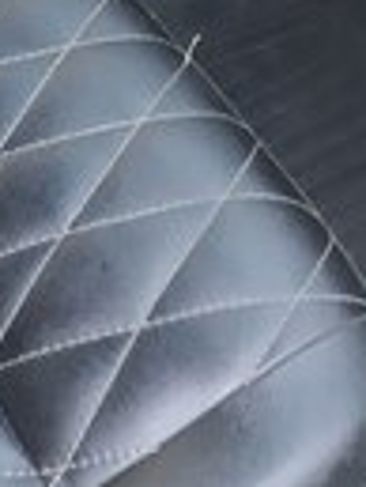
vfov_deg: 16.6
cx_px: -279
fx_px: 1464
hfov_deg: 13.0
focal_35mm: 104
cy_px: -313
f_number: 1.9
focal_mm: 3.6
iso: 200
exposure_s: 1/17
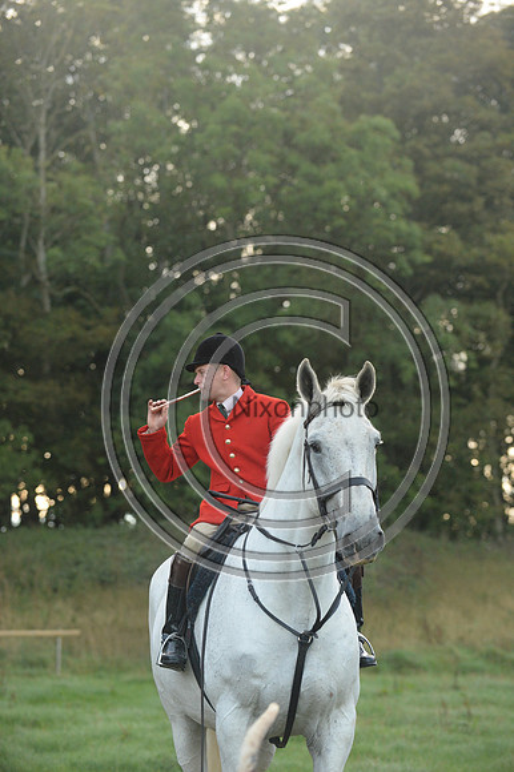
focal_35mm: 116
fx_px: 2487
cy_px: 386
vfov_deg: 17.7
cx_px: 257
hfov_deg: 11.8
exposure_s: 1/800
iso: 2500
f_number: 3.2
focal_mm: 116
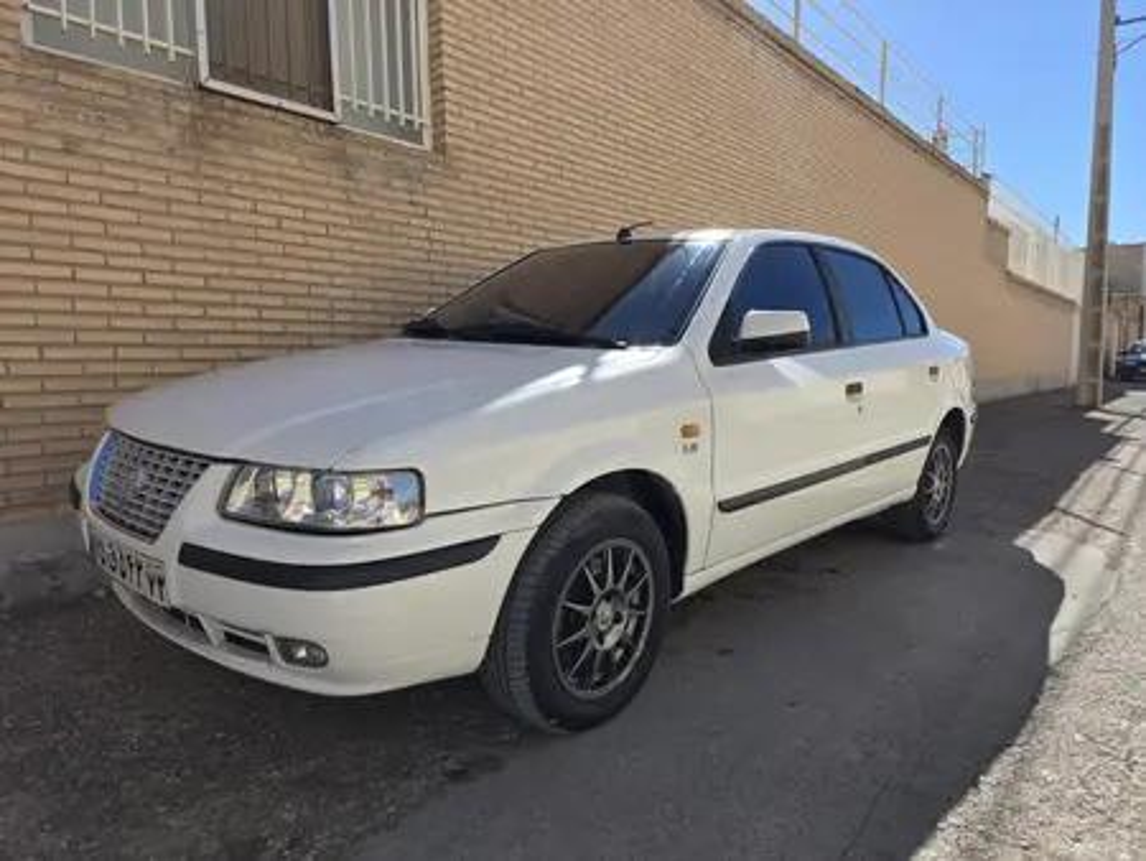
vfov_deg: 58.9
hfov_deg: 73.9
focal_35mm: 23
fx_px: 762
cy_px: 430
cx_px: 573
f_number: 1.7
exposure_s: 1/4237
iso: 80
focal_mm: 6.3
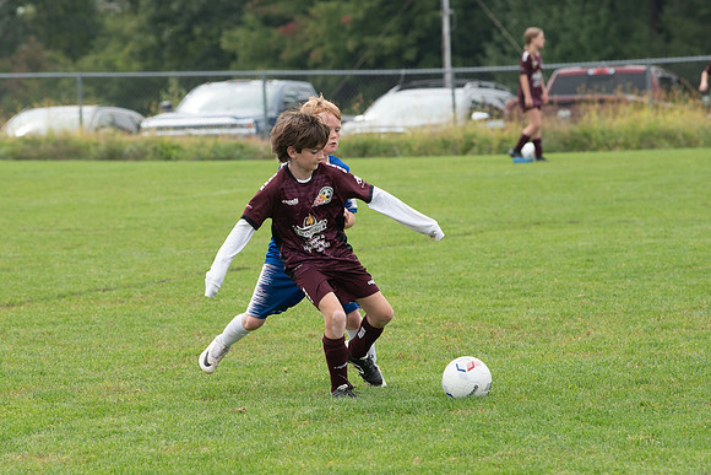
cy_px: 262
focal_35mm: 257
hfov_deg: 8.0
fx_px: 5082
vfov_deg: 5.3
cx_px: 254
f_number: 7.1
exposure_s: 1/640
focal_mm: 200
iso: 400
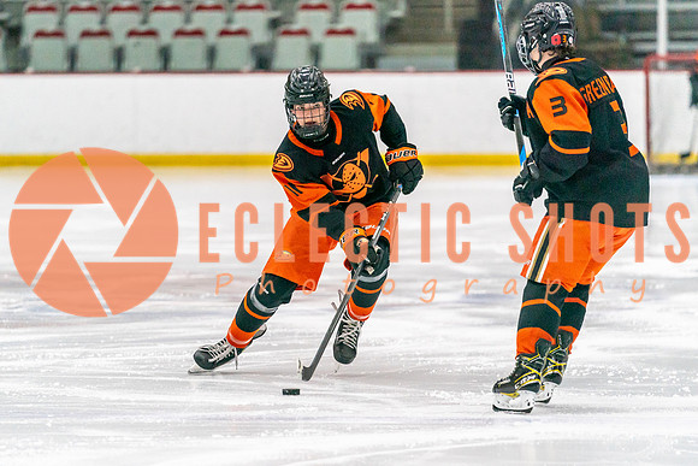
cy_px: 311
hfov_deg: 7.5
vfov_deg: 5.0
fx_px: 5315
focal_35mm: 274
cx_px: 325
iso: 3200
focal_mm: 200
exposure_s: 1/1250
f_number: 2.8
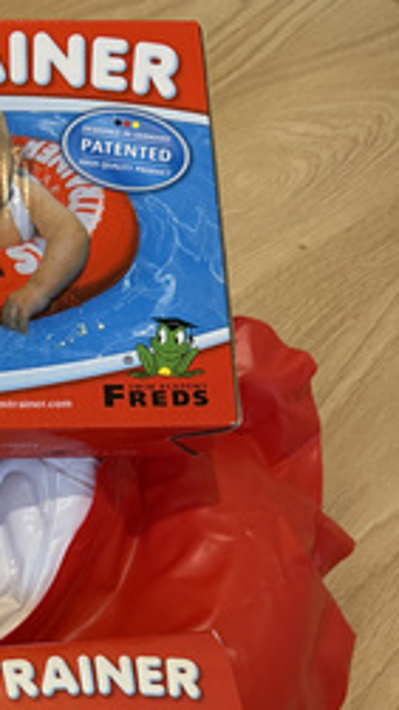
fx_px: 979
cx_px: -123
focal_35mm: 52
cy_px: 540
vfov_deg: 38.7
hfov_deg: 20.9
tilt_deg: -55.8
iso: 500
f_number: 1.78
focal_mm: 6.76
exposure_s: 1/50
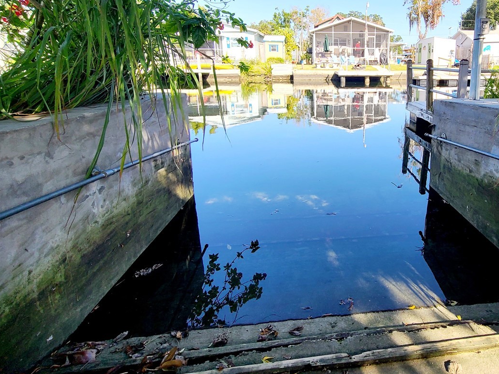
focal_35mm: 20
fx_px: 288
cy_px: 130
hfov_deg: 79.1
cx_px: 333
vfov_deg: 64.6
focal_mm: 2.2
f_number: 2.2
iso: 50
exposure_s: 1/625
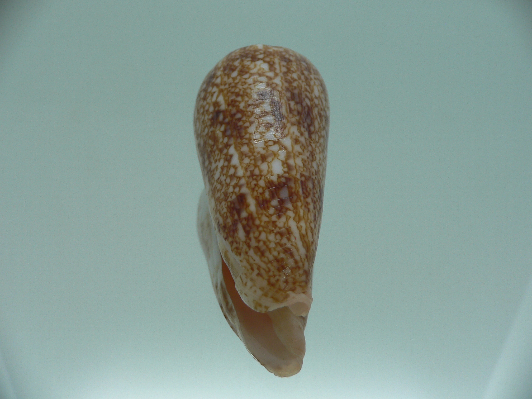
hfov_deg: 52.6
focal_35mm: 35
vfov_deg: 40.7
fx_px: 538
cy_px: 200
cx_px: 266
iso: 80
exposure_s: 1/60
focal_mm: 4.6
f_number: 2.8
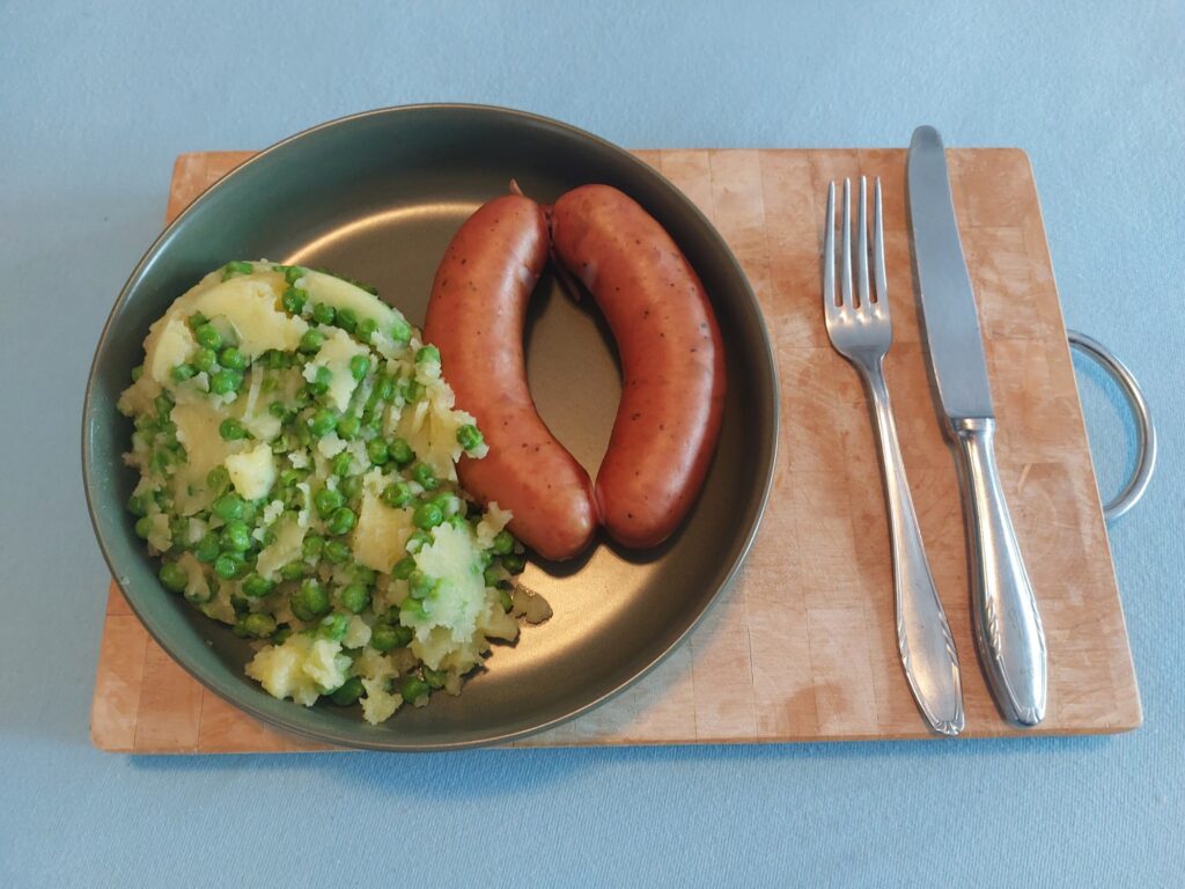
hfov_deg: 69.4
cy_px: 444
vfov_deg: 54.9
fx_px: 856
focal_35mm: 25
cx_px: 592
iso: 500
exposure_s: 1/50
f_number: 1.8
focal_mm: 5.23
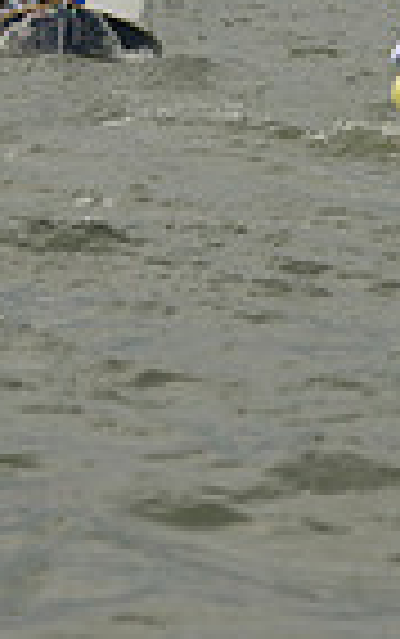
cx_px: 319
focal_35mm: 342
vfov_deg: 6.1
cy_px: -205
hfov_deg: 3.8
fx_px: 5953
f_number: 4.5
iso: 200
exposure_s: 1/1600
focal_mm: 82
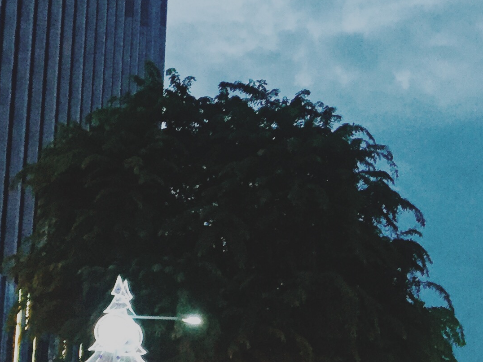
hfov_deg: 21.6
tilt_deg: +10.3
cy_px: 387
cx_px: 462
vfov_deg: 16.3
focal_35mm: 88
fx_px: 1228
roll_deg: -1.6
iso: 200
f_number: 2.2
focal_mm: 4.15
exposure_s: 1/33
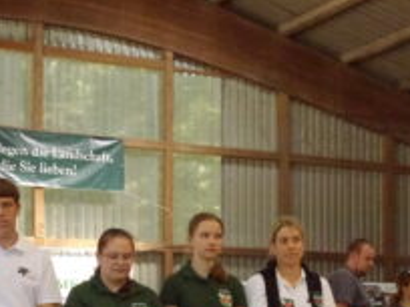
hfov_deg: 20.8
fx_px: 1113
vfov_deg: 15.2
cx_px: 173
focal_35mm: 94
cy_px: 359
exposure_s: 1/500
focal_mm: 20
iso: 6400
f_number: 10
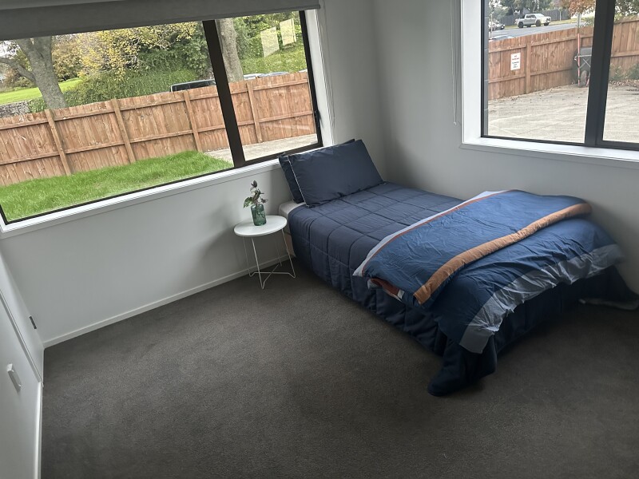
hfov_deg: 71.6
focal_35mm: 24
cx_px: 320
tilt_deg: -21.7
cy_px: 240
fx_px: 443
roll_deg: +8.6
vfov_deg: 56.8
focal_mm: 6.86
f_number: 1.78
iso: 1000
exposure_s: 1/52
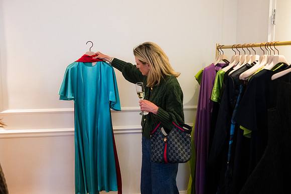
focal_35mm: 40
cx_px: 146
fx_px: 323
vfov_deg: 33.4
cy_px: 97
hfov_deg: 48.4
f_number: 3.2
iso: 4000
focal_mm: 40
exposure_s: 1/125
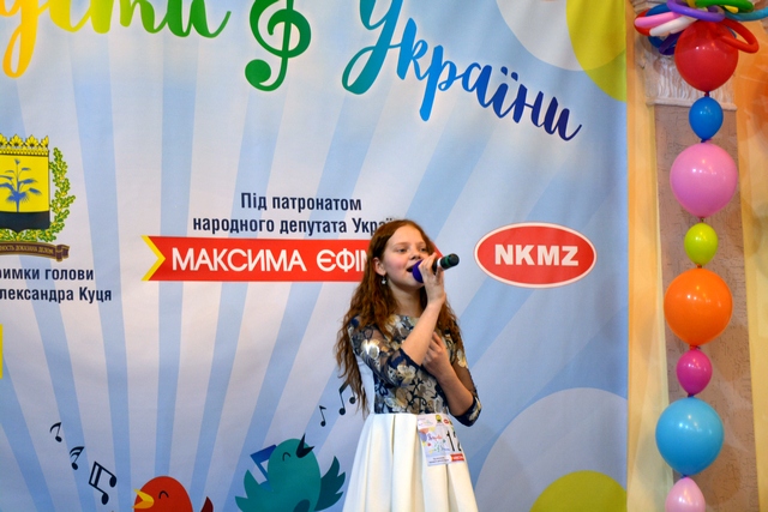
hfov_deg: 24.6
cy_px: 256
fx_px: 1760
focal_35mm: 82
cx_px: 384
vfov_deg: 16.6
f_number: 5.6
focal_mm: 55
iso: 450
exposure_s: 1/30
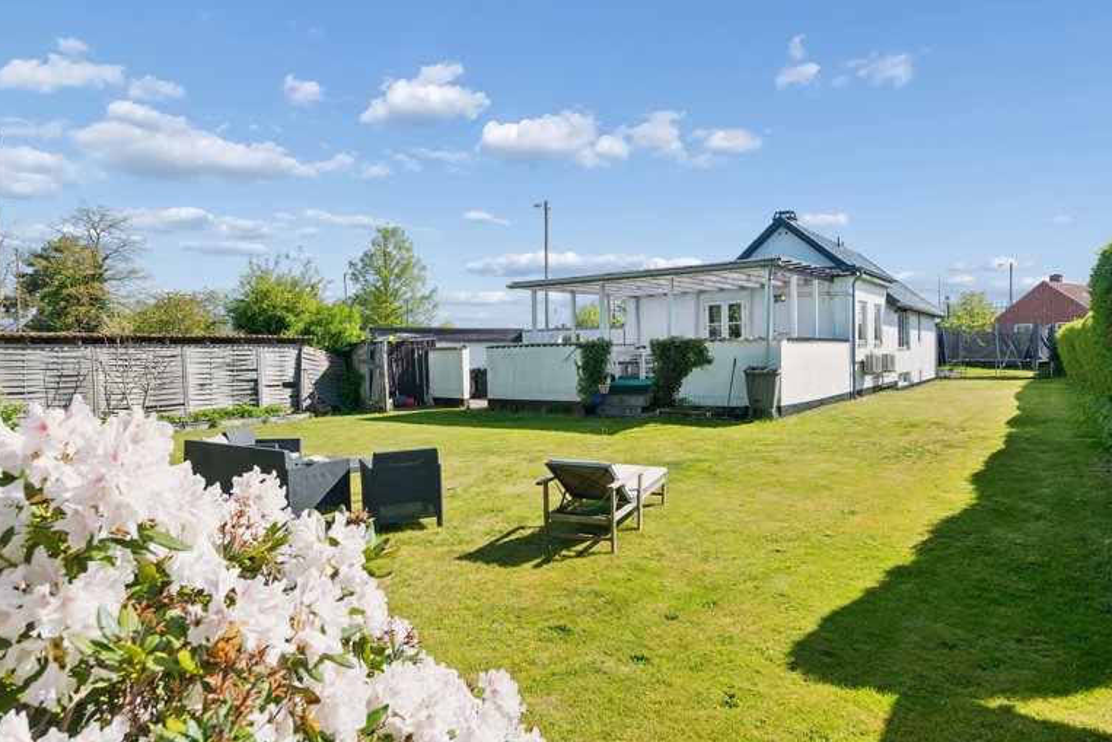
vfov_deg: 57.2
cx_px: 552
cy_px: 386
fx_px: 680
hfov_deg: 78.6
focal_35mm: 22
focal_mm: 21
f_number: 10
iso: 200
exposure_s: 1/100
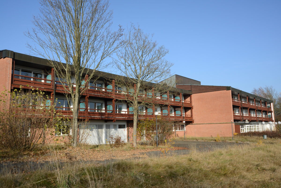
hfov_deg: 58.7
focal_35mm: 32
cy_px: 94
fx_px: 250
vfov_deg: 41.1
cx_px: 140
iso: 640
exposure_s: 1/640
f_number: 13
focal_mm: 32
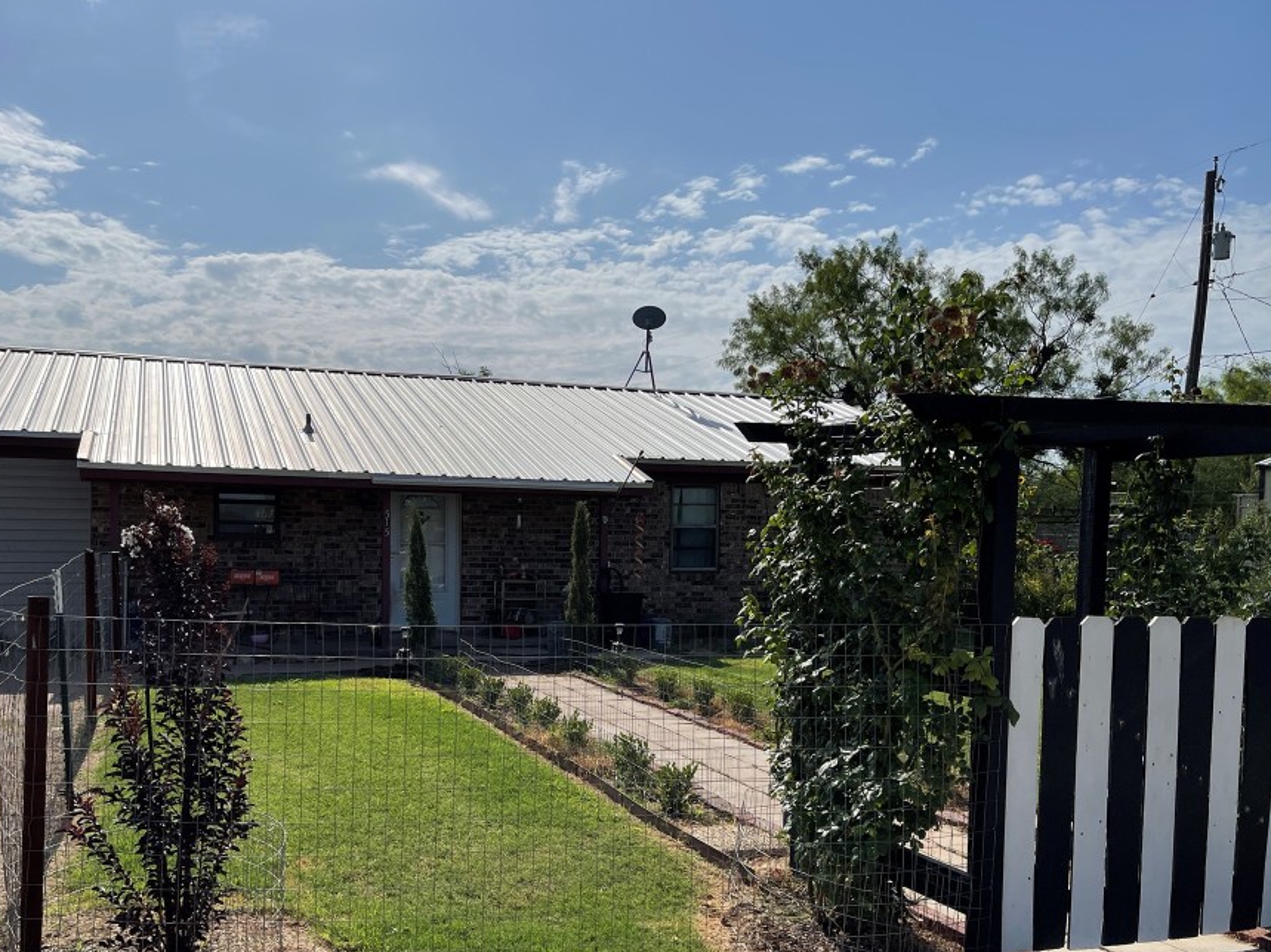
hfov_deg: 58.2
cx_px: 574
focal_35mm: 31
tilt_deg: -2.5
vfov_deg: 45.3
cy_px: 554
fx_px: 1138
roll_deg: +0.1
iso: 32
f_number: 1.6
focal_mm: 5.1
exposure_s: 1/12048
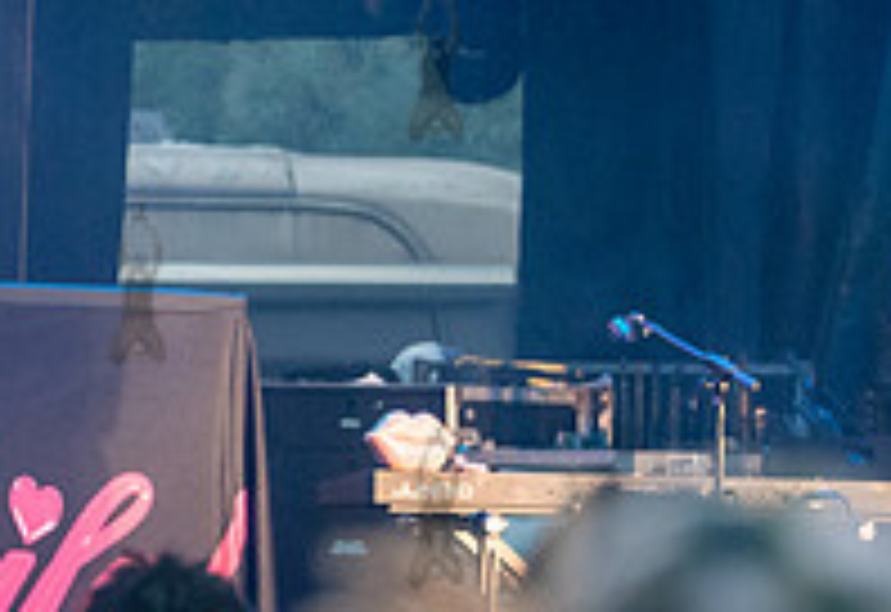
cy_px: 281
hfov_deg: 3.4
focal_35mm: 598
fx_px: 14939
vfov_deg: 2.3
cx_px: 996
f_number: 4
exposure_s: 1/320
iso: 4000
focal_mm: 200
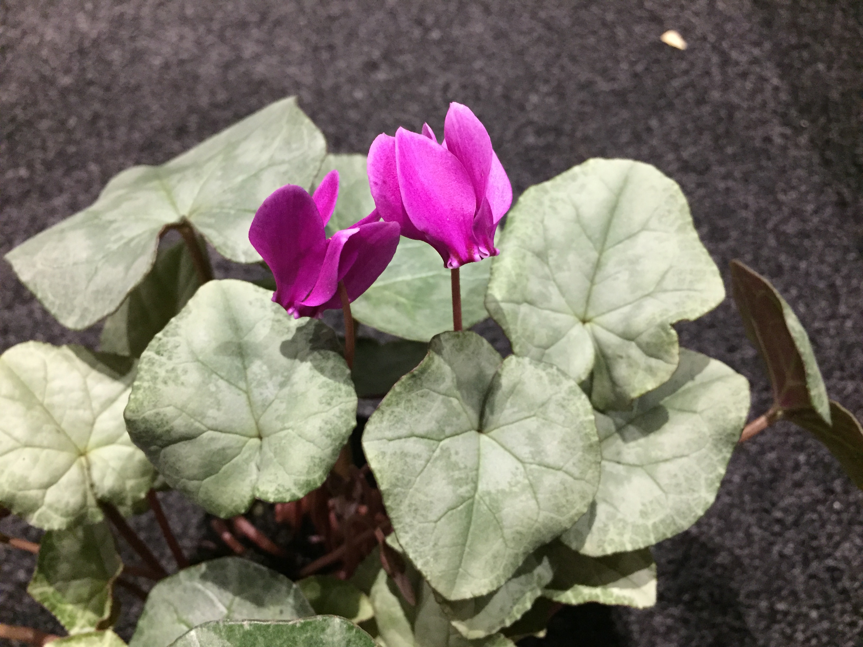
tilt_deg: -56.4
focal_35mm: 29
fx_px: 723
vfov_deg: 48.2
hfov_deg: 61.7
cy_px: 324
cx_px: 432
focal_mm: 4.15
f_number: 2.2
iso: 320
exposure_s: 1/17
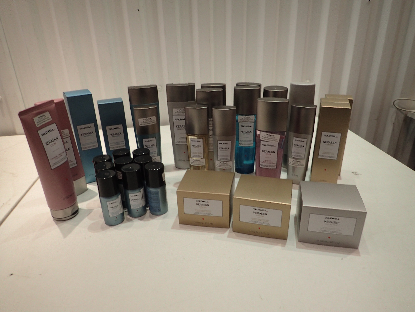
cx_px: 208
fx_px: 300
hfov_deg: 69.4
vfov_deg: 54.9
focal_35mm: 25
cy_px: 156
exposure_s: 1/60
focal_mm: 4.5
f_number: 2
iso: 125
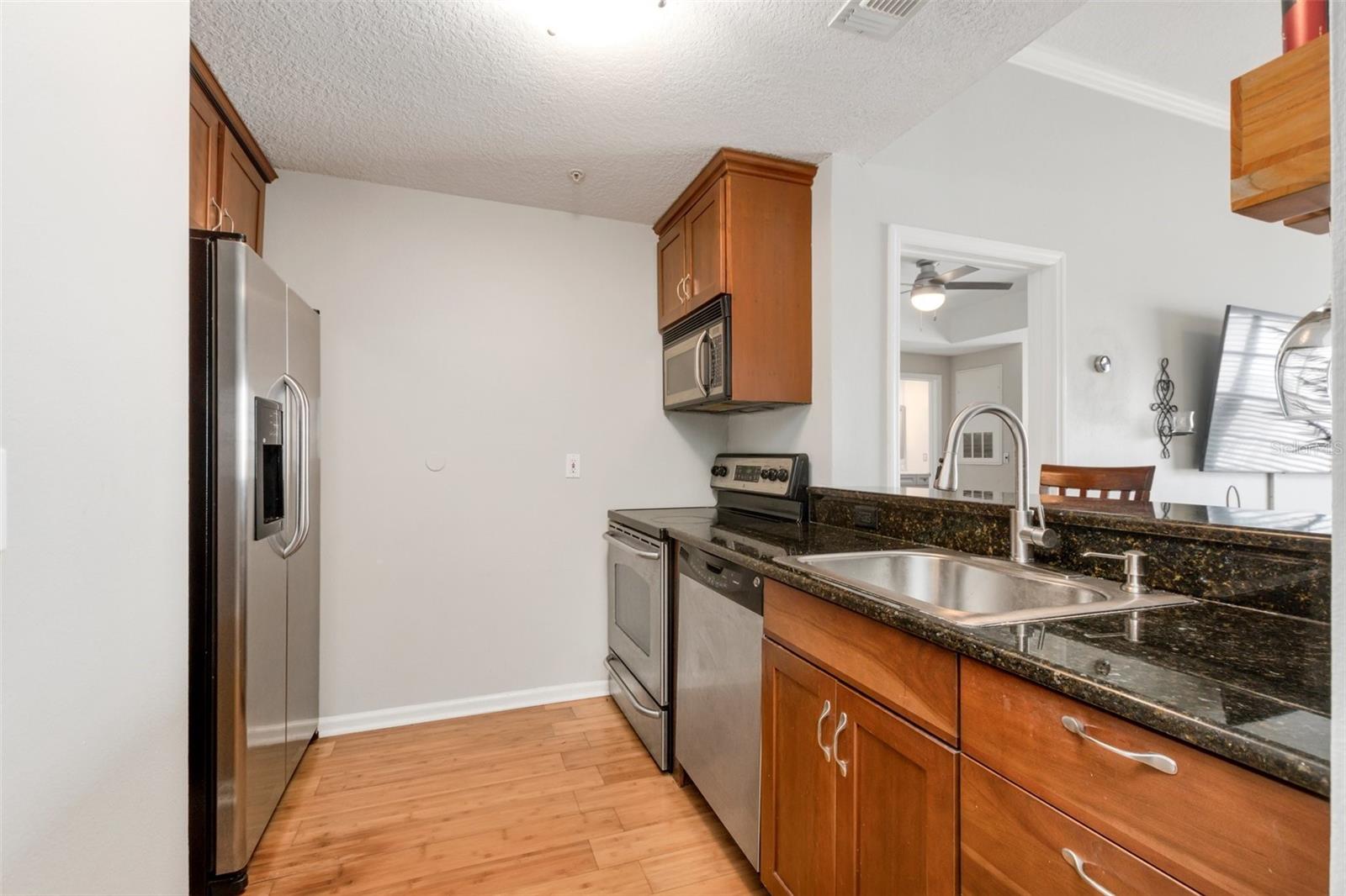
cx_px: 673
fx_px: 561
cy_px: 448
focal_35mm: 15
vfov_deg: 77.3
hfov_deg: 100.4
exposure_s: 1/5
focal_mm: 10
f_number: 7.1
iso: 400
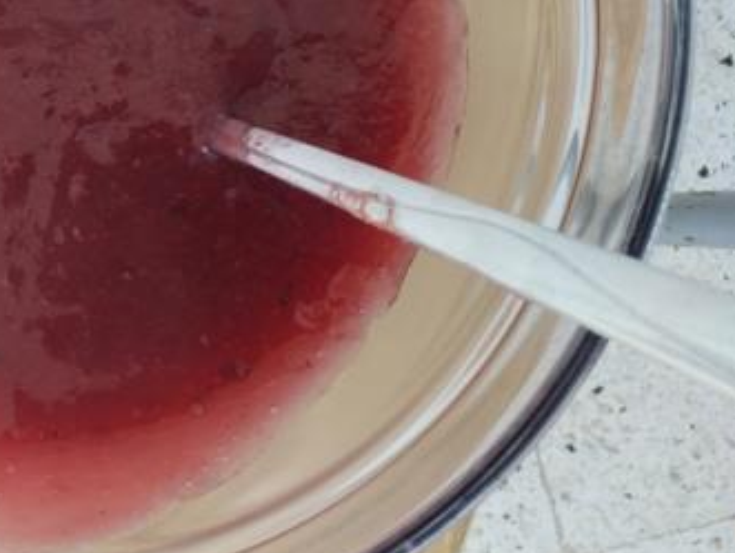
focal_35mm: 50
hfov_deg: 34.5
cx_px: -11
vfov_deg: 28.5
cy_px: 109
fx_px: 1063
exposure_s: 1/125
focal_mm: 3.94
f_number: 1.9
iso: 155
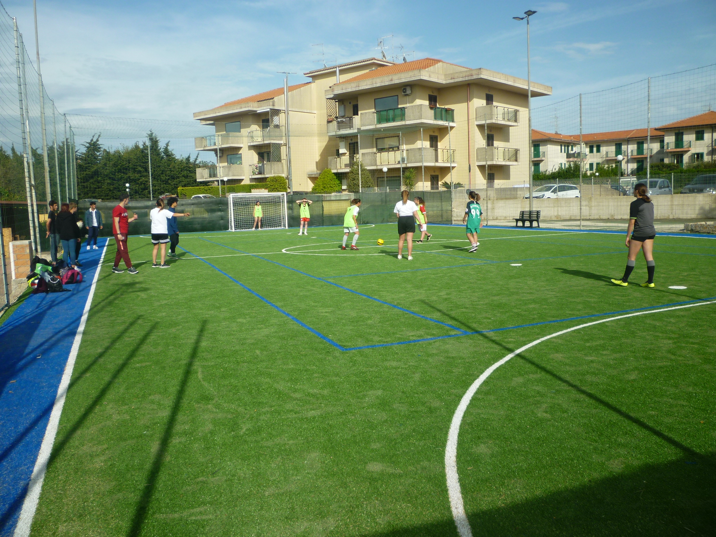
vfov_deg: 48.2
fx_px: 600
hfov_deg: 61.7
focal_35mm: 29
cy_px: 268
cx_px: 358
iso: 80
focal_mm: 5.2
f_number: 4
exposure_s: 1/640
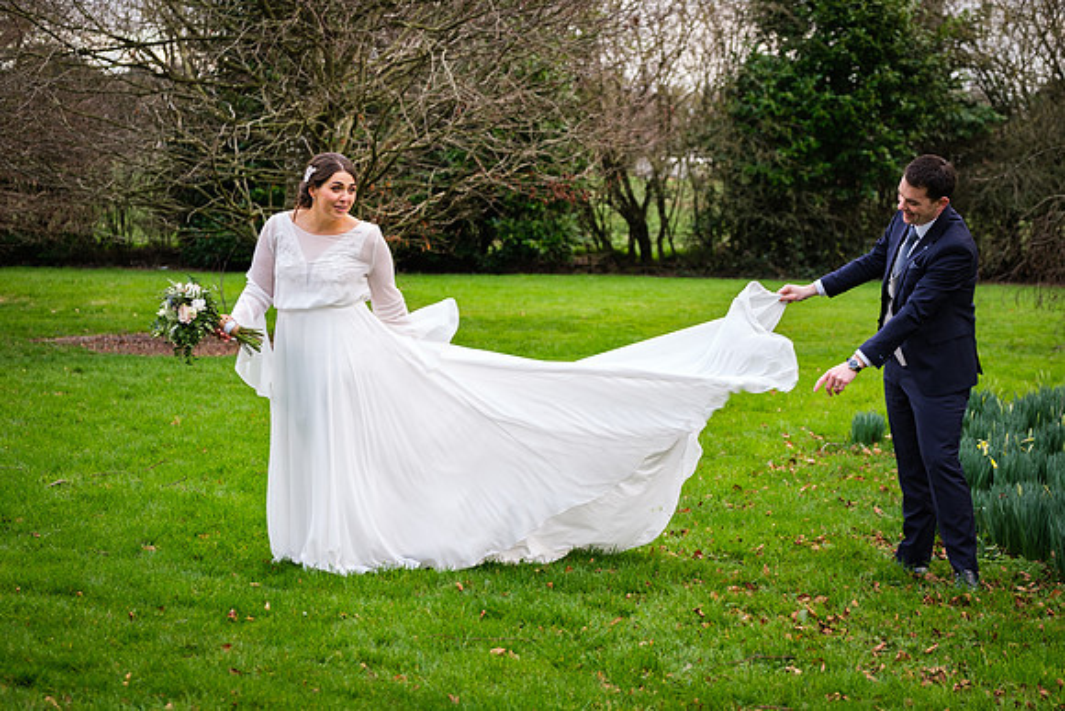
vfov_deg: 15.5
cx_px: 556
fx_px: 2610
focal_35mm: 88
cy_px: 371
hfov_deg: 23.1
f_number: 2.8
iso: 320
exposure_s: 1/160
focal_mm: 56.3
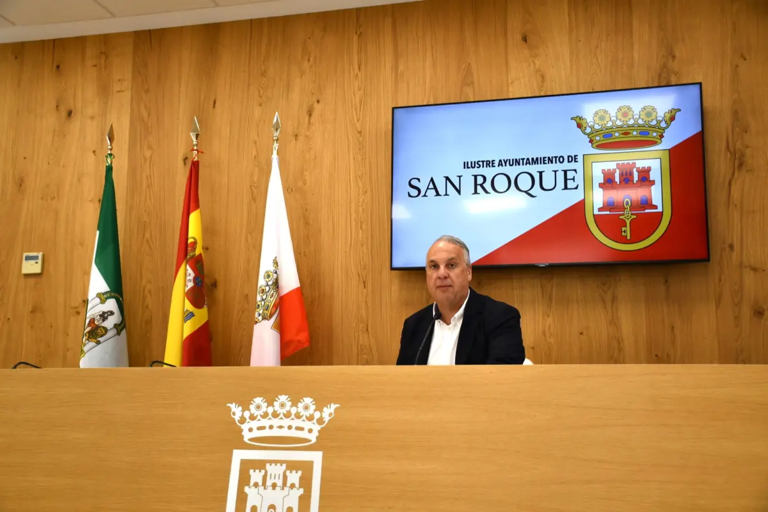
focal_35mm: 39
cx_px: 384
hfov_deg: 49.6
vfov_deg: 34.2
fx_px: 832
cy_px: 256
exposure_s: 1/250
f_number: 3.8
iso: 500
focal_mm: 26
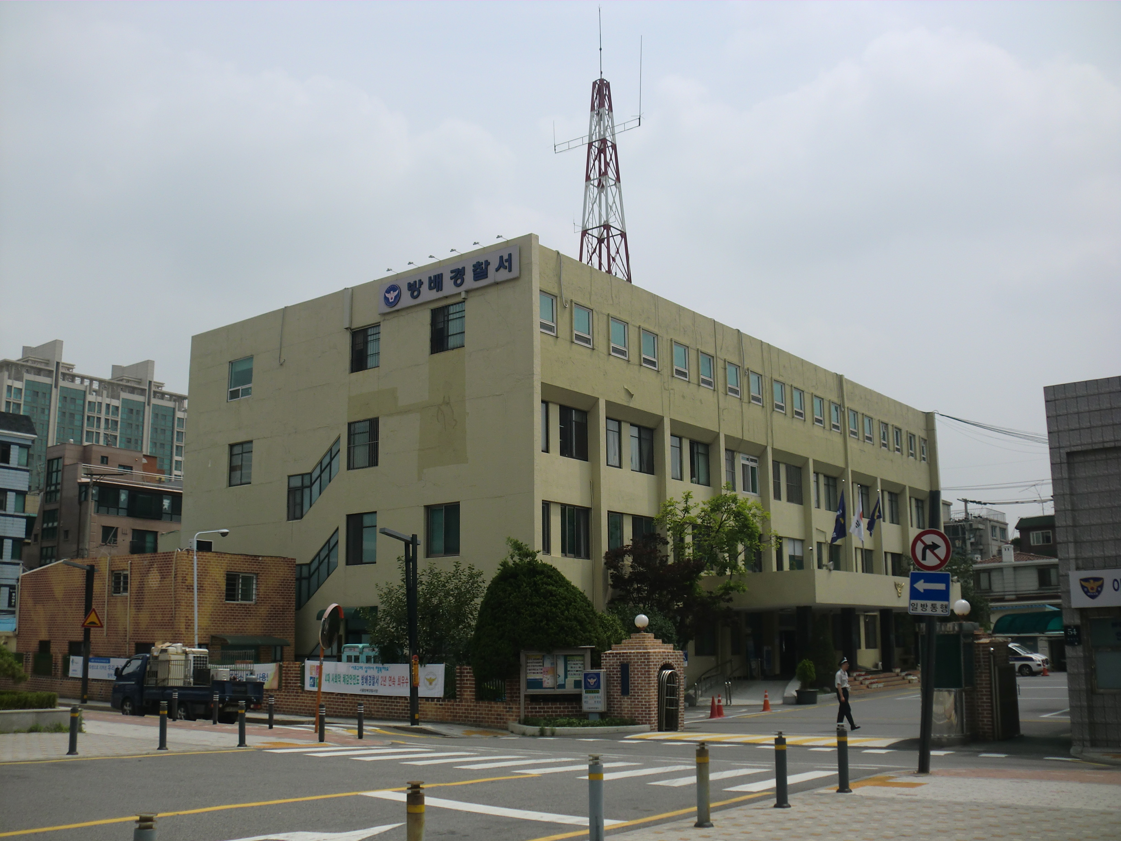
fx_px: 1133
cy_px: 420
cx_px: 560
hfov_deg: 52.6
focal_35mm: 35
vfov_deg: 40.7
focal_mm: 6.3
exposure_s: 1/320
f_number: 7.8
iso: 64
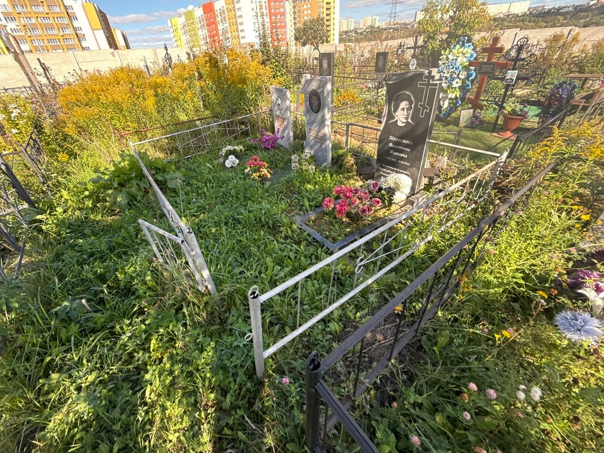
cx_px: 286
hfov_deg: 98.1
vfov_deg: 81.7
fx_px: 262
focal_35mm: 15
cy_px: 218
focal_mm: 2.22
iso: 50
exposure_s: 1/150
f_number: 2.2
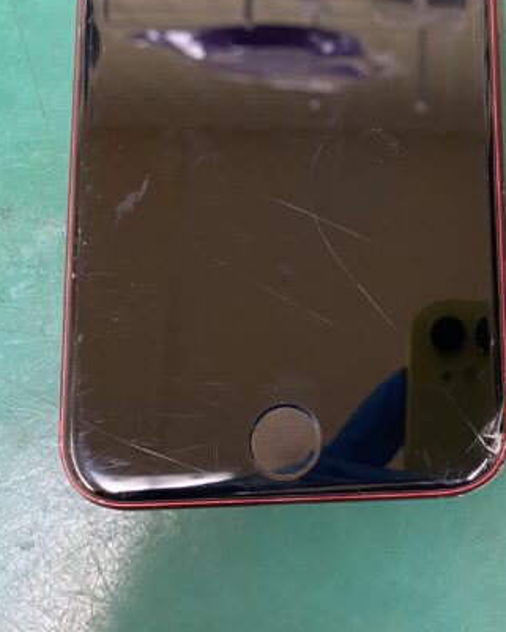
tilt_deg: -77.6
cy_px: 108
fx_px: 1067
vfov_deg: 31.9
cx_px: 500
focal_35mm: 57
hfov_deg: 25.4
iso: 200
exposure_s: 1/50
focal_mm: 4.25
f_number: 1.8
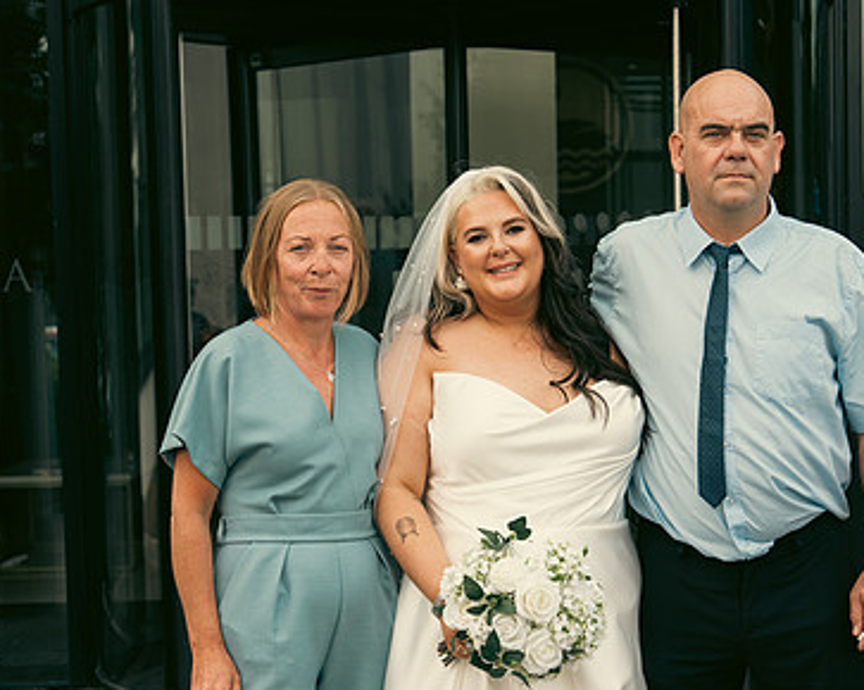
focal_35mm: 96
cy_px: 441
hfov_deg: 20.0
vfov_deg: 16.0
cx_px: 509
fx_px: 2454
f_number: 5
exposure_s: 1/250
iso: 160
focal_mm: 64
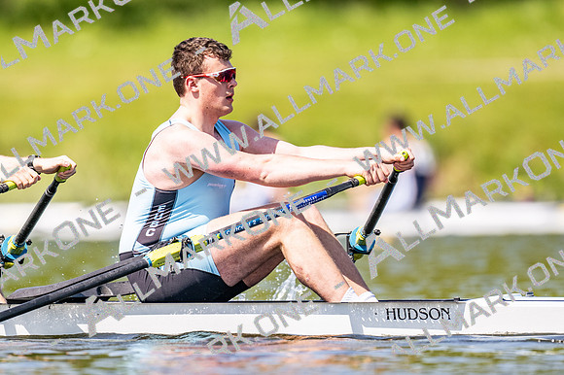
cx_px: 282
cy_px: 188
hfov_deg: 2.3
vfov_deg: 1.5
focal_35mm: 900
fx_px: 14091
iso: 360
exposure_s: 1/2500
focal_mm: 600
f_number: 4
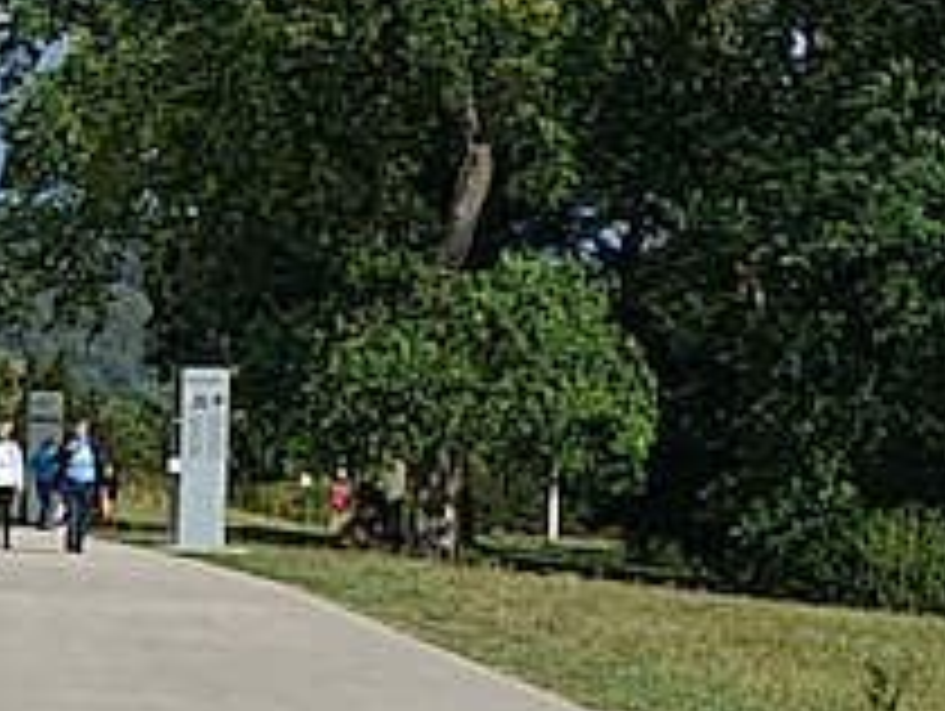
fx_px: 5411
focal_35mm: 198
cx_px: -590
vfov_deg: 7.5
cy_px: 760
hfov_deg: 9.6
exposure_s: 1/3333
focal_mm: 4.3
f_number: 2.4
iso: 50
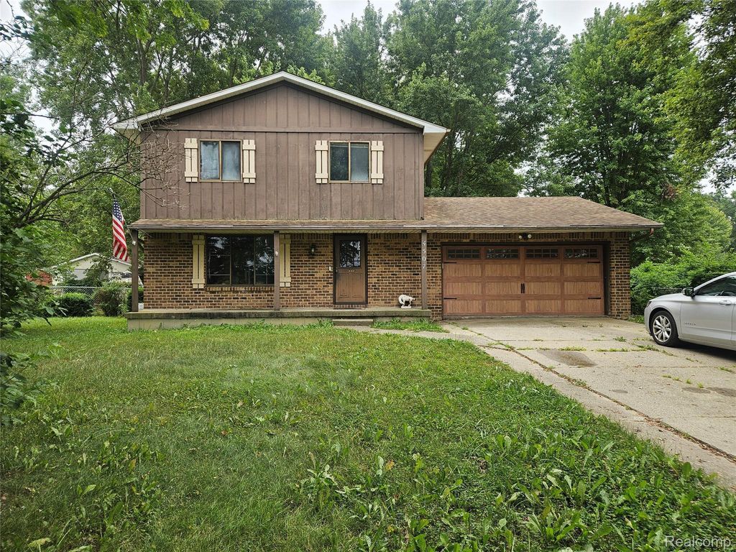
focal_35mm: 23
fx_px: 489
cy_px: 276
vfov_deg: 58.9
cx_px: 368
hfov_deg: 73.9
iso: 25
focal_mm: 5.4
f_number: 1.8
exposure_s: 1/272
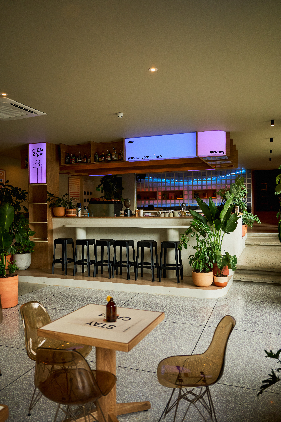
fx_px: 328
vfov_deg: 65.5
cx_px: 140
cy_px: 211
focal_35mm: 28
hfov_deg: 46.4
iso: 1600
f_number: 2.8
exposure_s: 1/1250
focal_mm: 28
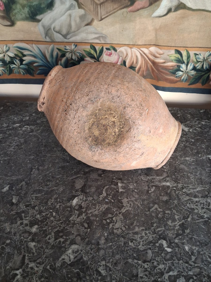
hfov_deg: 51.4
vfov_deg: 65.3
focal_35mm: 27
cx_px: 106
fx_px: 219
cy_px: 141
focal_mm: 4
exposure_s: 1/100
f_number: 1.8
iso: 320
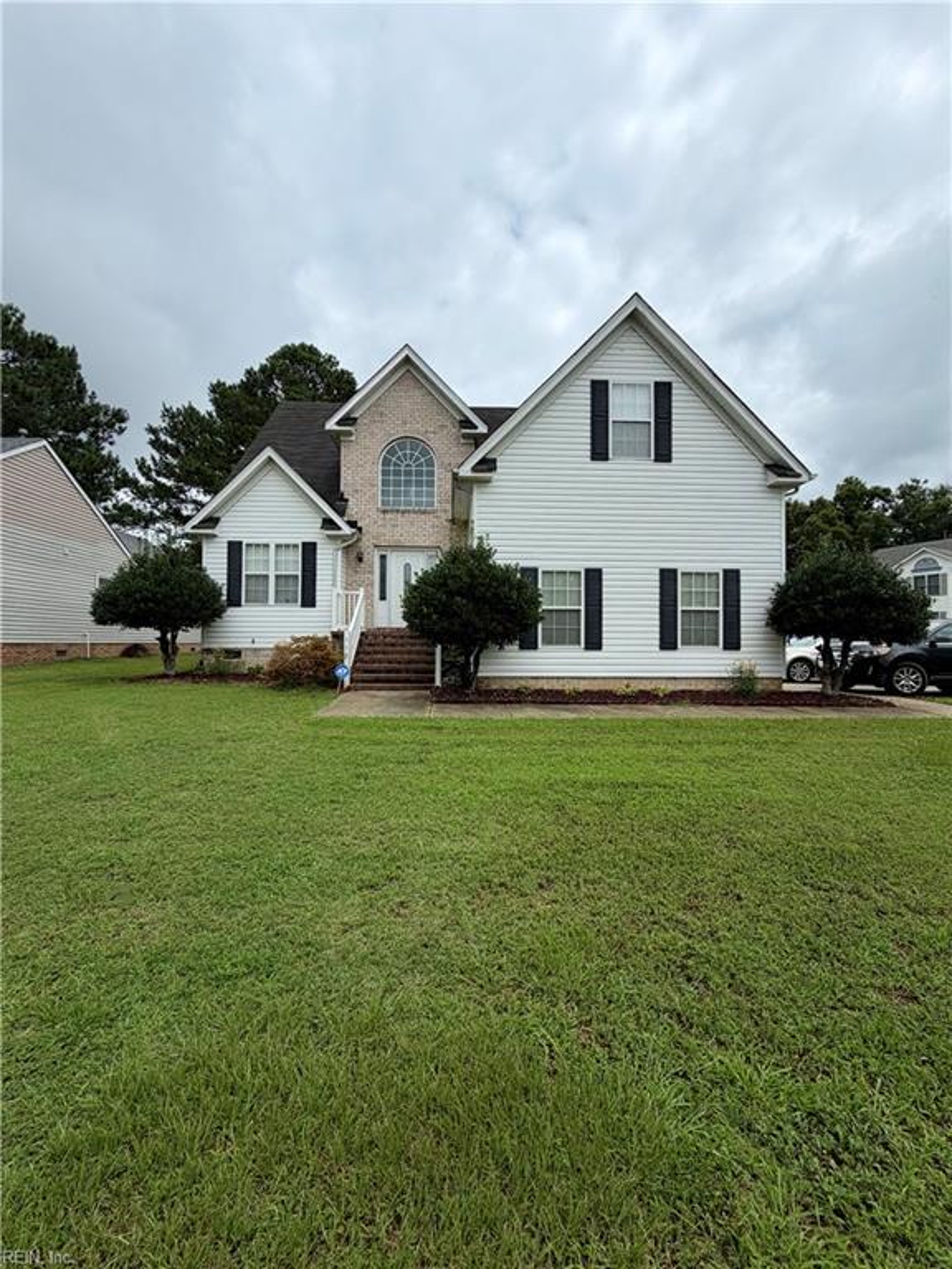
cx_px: 476
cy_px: 634
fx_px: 513
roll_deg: -0.2
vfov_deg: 102.1
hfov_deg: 85.7
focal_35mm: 14
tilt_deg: +1.7
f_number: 2.2
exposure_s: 1/1698
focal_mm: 2.22
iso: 20
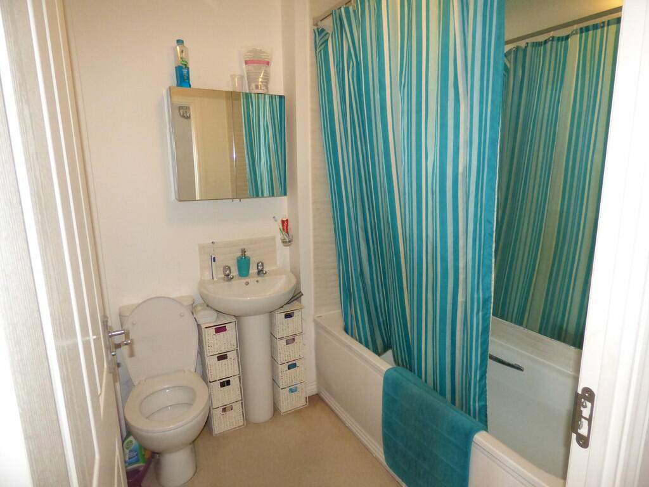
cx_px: 324
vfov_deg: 66.0
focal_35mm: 20
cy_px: 244
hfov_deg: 81.7
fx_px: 375
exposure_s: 1/80
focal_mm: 3.58
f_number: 2.8
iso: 800
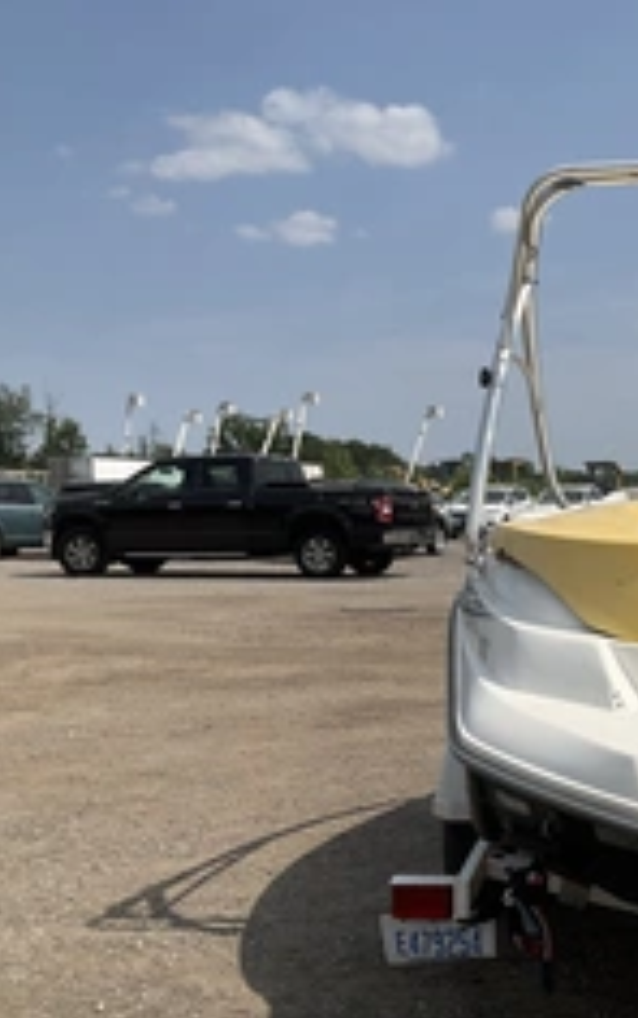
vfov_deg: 38.7
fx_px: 1443
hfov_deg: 23.3
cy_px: 608
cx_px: 720
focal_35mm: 52
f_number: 1.8
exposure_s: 1/4065
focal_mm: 3
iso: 25
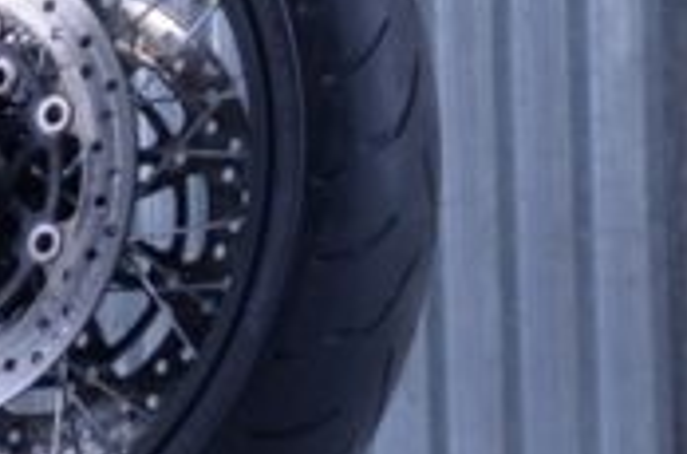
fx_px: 10738
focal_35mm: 564
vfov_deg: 2.4
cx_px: -726
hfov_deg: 3.6
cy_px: -215
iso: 100
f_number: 7.1
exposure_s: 1/160
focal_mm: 85
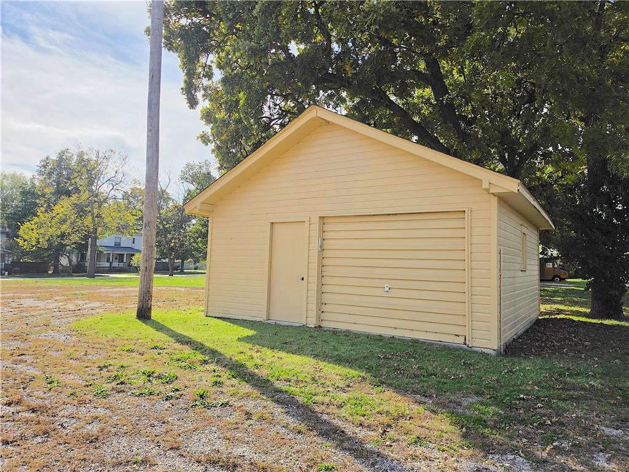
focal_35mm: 23
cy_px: 236
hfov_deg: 73.9
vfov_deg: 58.9
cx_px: 314
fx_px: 418
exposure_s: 1/7939
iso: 40
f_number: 1.4
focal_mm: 6.5
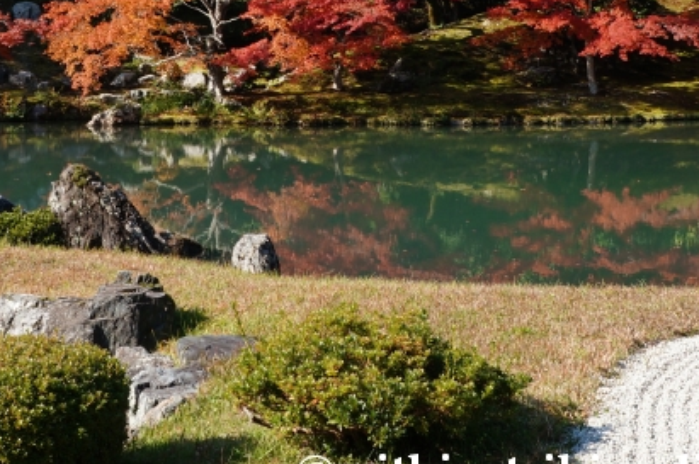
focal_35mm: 73
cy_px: -42
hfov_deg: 27.7
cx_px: 398
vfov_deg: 18.0
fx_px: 1416
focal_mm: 20
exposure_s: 1/100
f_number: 13
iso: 200
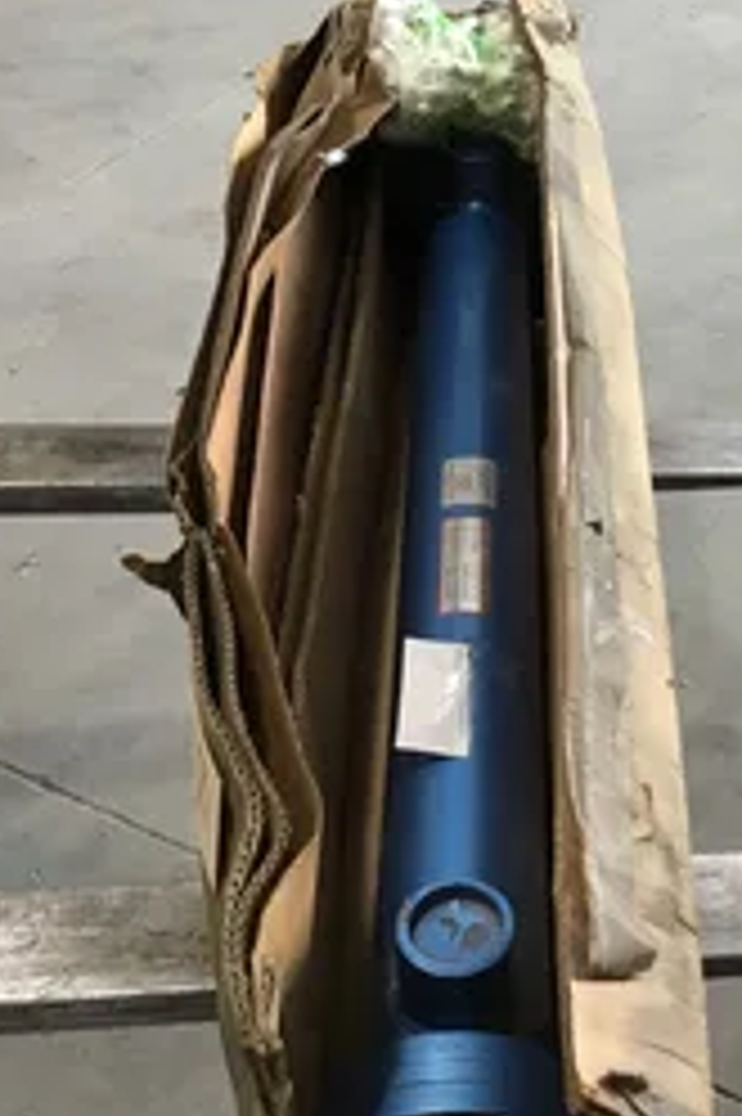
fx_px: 1610
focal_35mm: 52
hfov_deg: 25.5
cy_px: 544
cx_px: 607
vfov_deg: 38.2
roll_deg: +2.1
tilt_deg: -39.5
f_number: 2.4
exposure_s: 1/30
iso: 50
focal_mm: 3.3
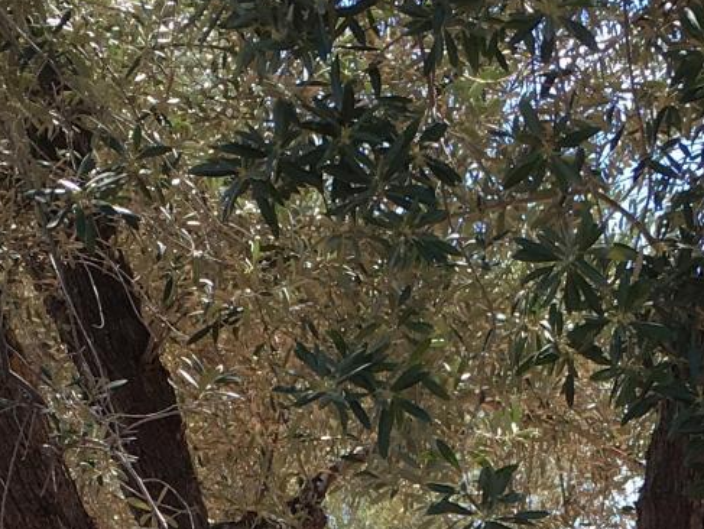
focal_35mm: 119
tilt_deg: -4.6
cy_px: 896
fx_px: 2422
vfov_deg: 11.7
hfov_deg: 16.5
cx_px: 432
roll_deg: +0.6
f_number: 2.2
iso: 25
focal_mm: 4.15
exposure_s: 1/386
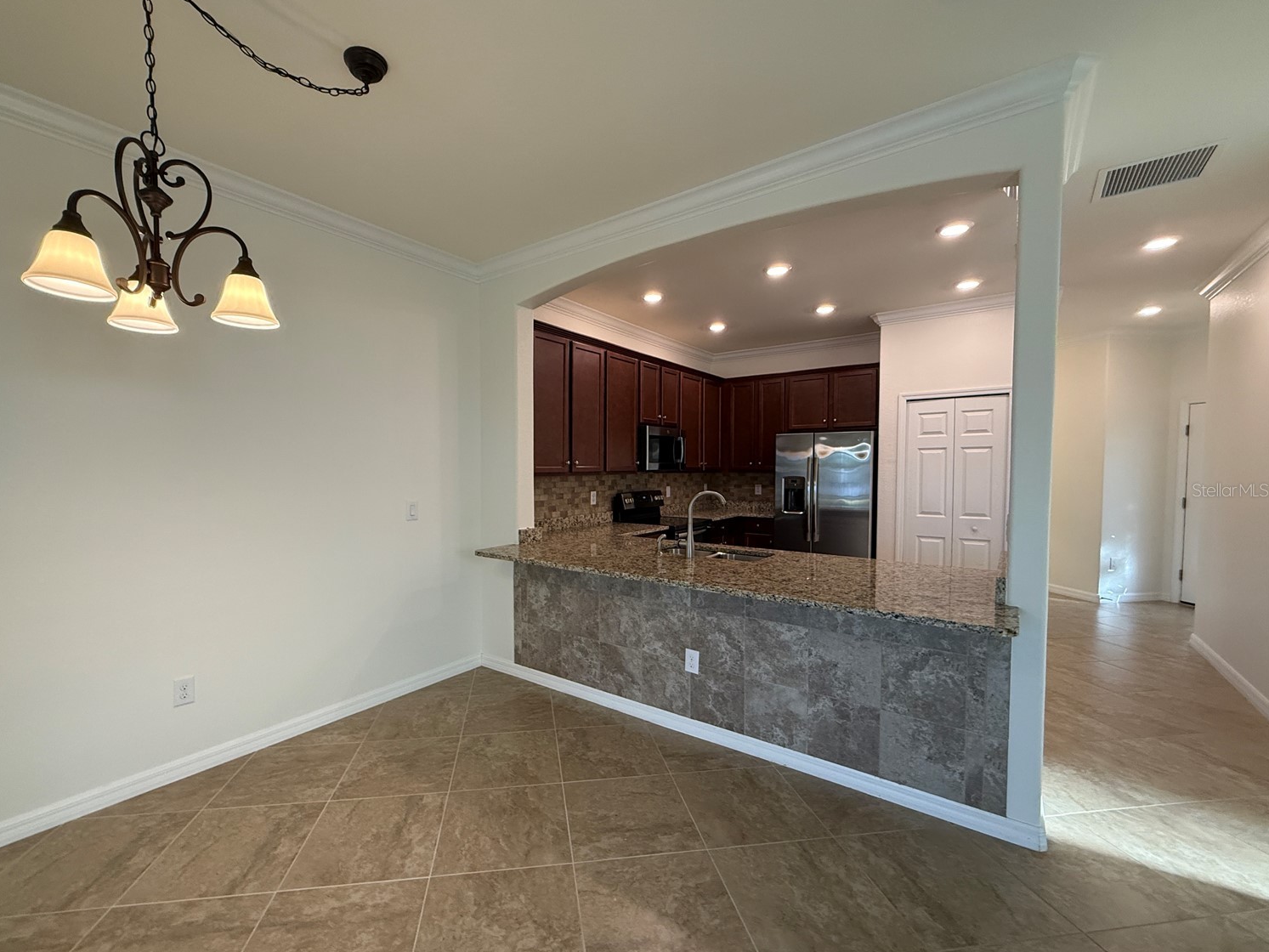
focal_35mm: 15
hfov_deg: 98.0
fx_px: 550
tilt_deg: -2.1
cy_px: 490
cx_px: 592
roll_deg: -0.3
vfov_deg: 81.7
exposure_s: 1/120
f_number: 2.2
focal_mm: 2.22
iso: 320
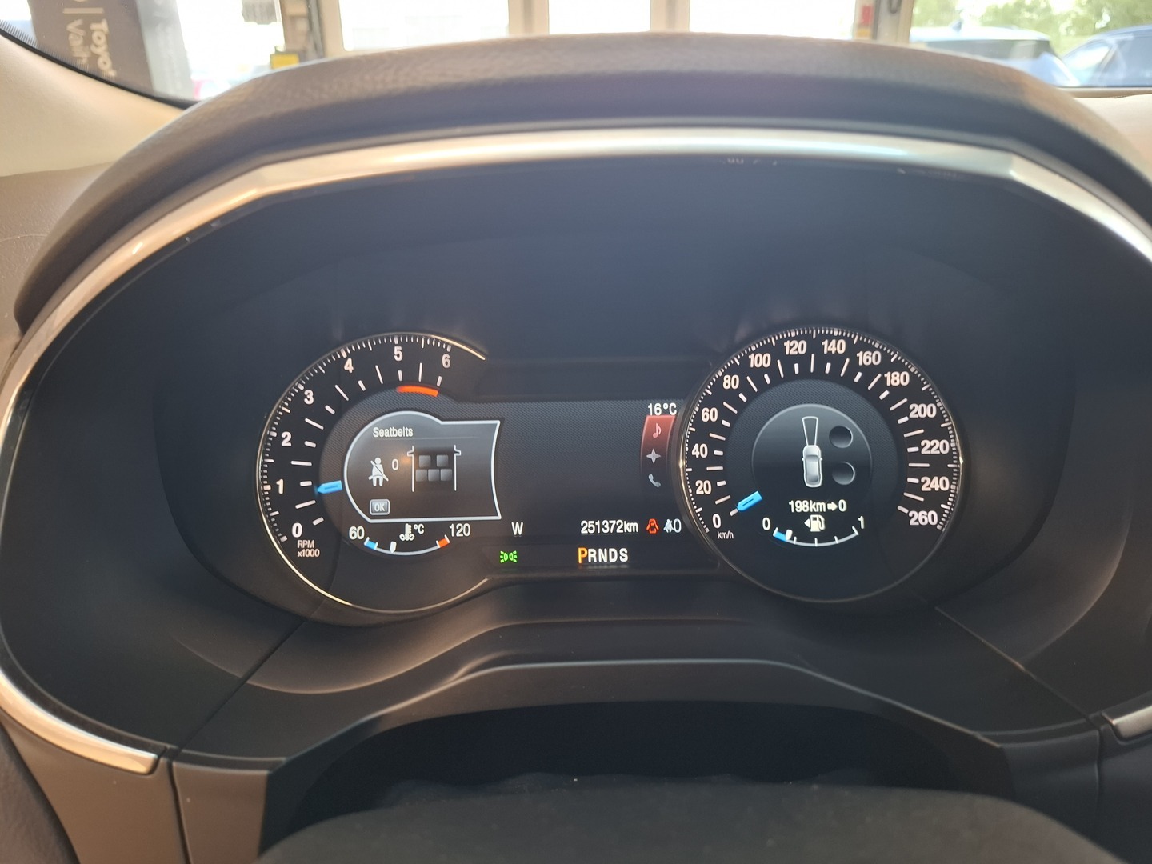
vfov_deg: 58.9
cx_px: 576
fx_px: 765
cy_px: 432
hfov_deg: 73.9
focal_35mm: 23
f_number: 1.8
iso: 250
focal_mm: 5.54
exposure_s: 1/33
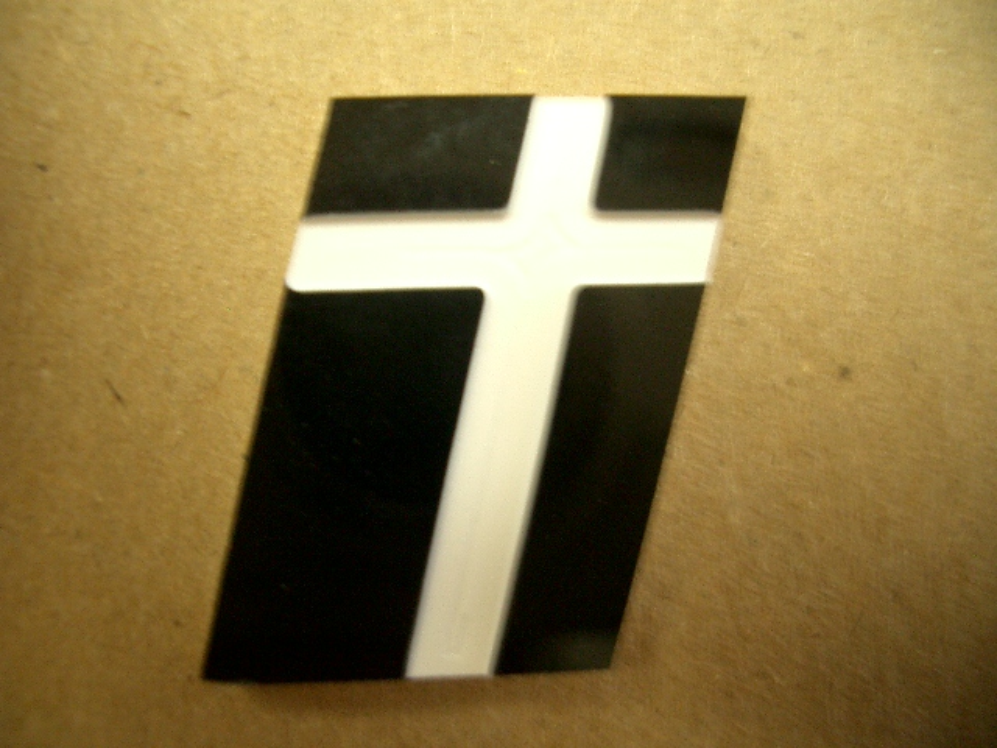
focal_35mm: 35
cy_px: 374
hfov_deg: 52.6
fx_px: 1008
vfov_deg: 40.7
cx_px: 498
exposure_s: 1/8
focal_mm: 5.8
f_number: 2.6
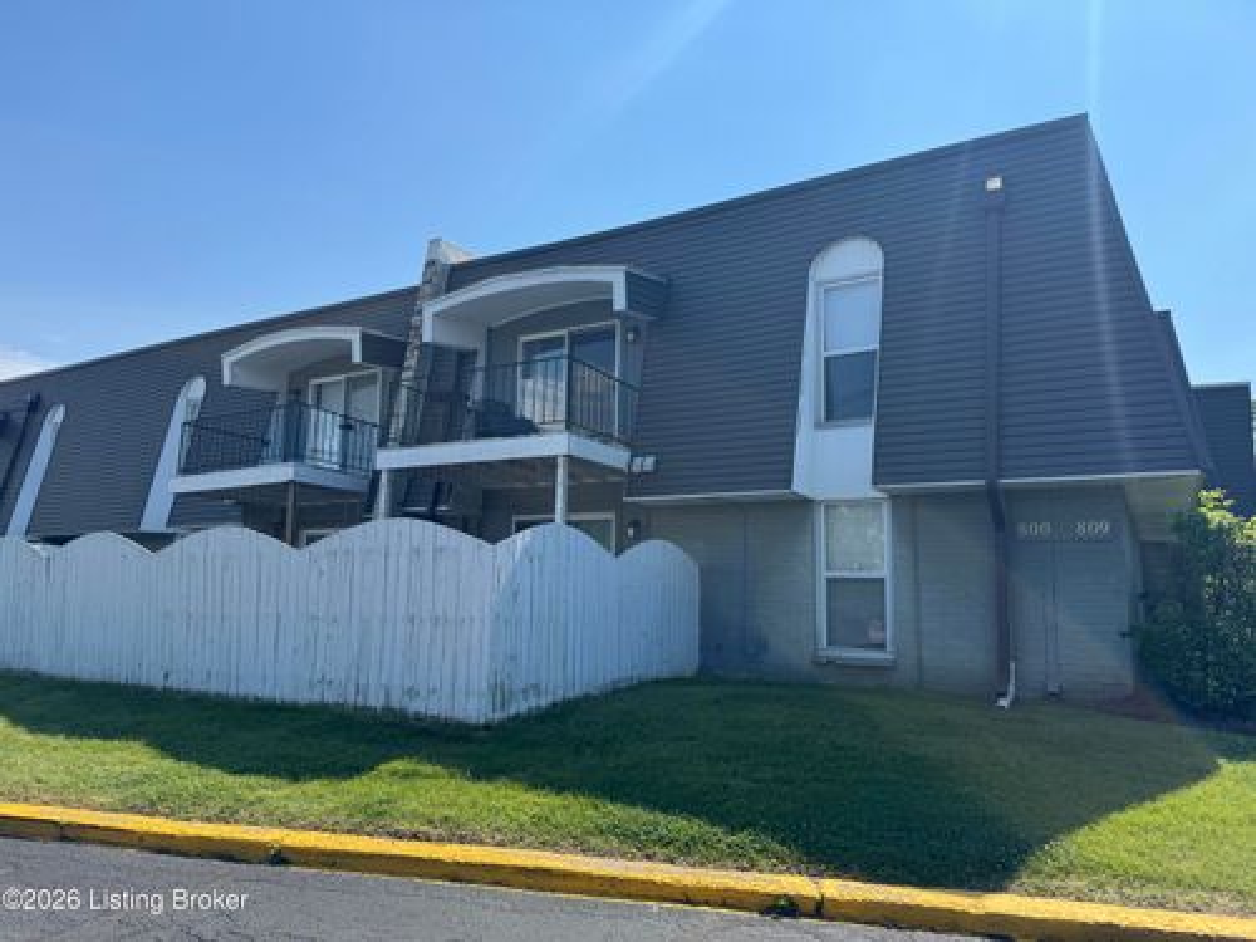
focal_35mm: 24
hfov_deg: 71.6
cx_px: 628
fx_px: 871
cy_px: 471
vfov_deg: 56.8
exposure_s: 1/4310
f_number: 1.78
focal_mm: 6.76
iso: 80
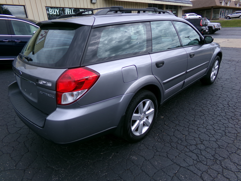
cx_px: 120
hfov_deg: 71.6
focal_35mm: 24
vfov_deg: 56.8
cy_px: 90
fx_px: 167
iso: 100
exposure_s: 1/600
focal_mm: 4.3
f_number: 3.7
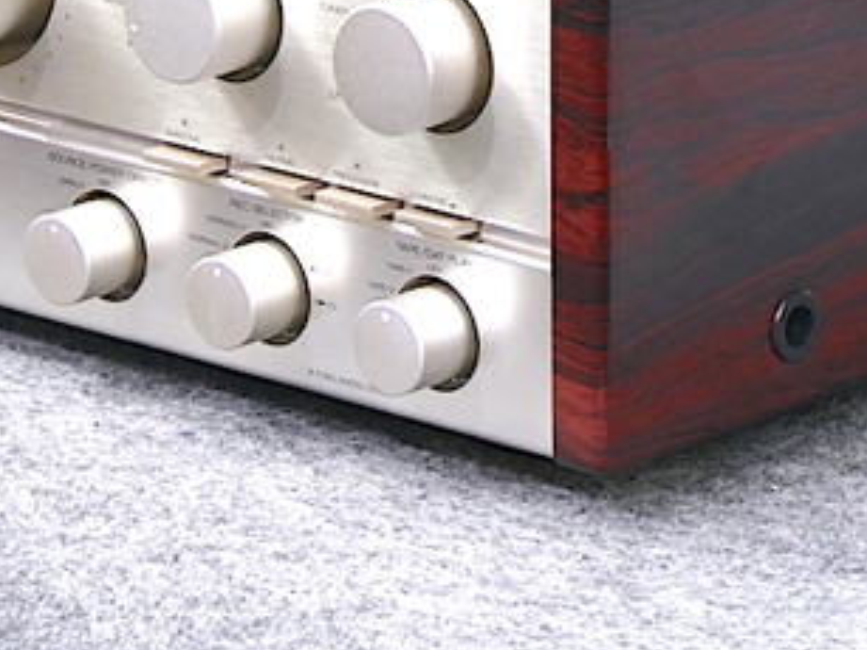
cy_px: -130
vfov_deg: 4.5
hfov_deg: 6.0
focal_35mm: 332
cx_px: 426
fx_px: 8312
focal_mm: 19
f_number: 5.1
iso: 100
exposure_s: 1/2.5
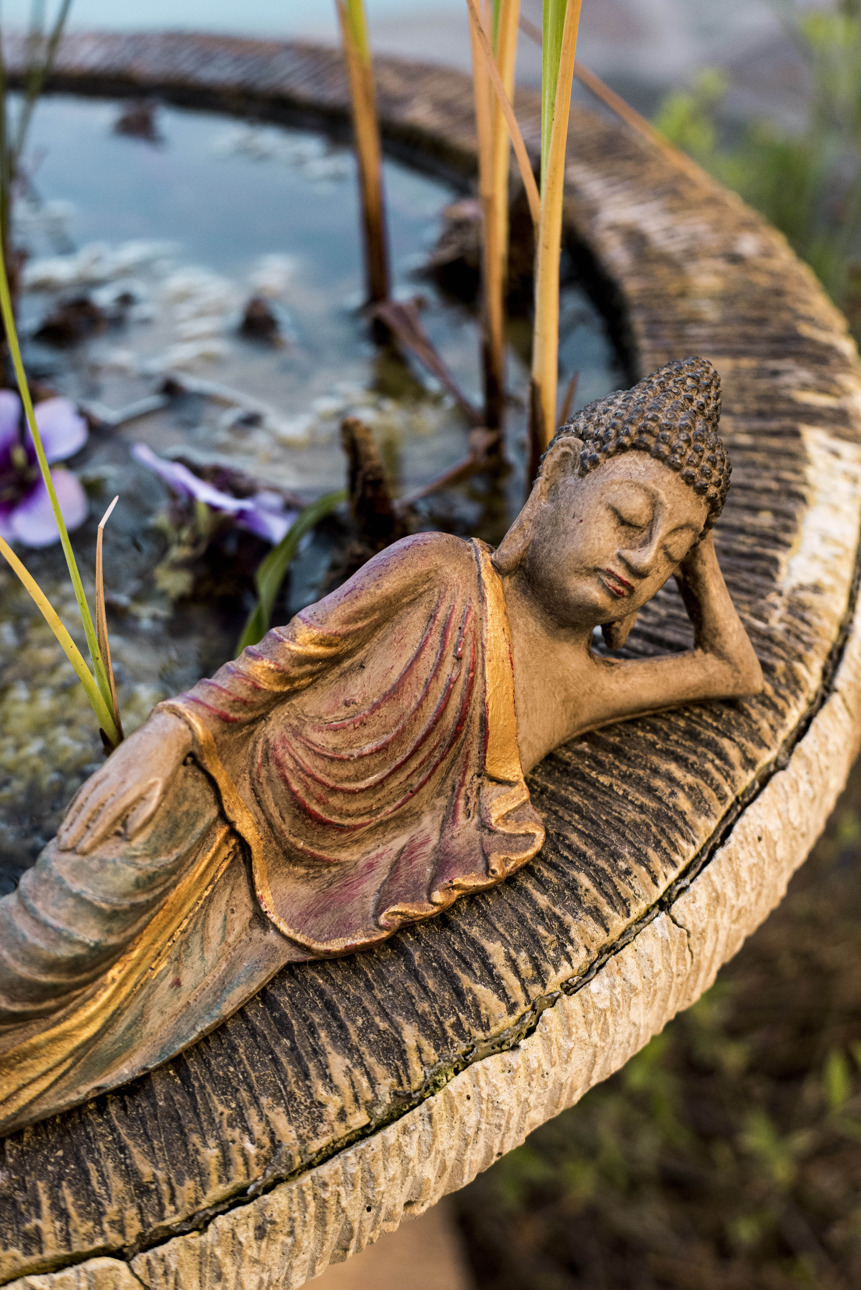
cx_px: 430
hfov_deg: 27.0
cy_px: 645
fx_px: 1792
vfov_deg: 39.6
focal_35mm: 50
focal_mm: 50
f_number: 4
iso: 1600
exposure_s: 1/1000
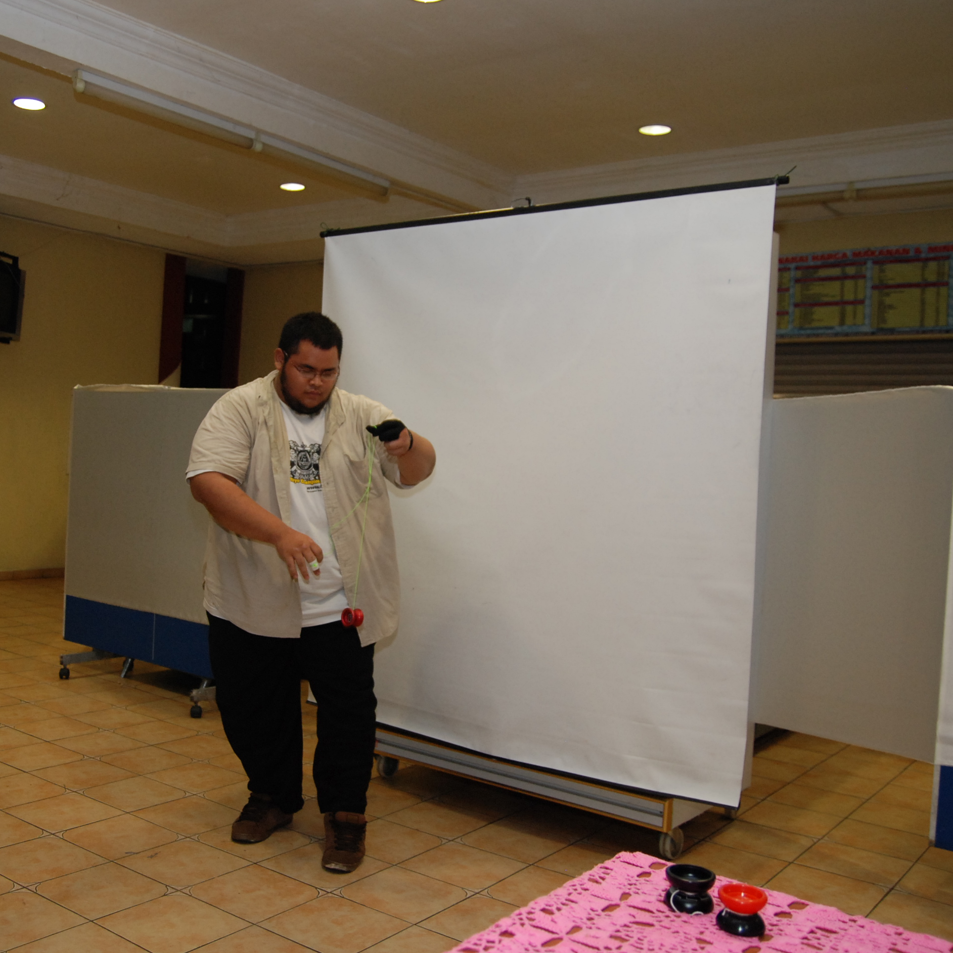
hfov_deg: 49.6
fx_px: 1017
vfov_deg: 50.2
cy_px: 475
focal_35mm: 33
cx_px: 343
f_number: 2.8
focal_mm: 17
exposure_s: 1/125
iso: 500
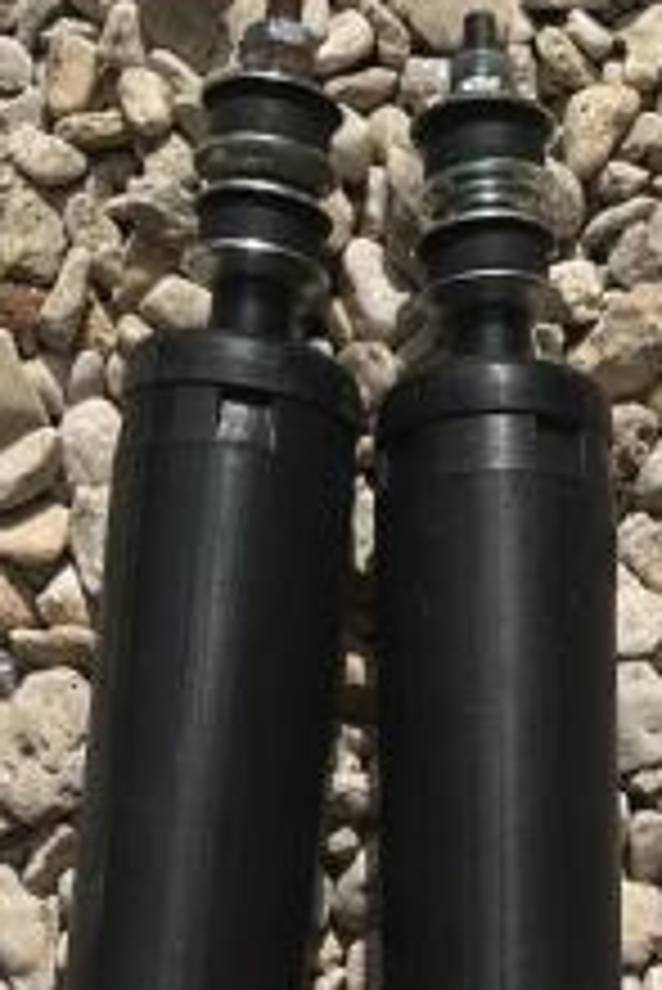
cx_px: 428
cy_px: 1132
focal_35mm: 73
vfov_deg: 25.4
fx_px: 2010
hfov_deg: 18.7
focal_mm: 3
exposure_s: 1/3322
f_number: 1.8
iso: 16
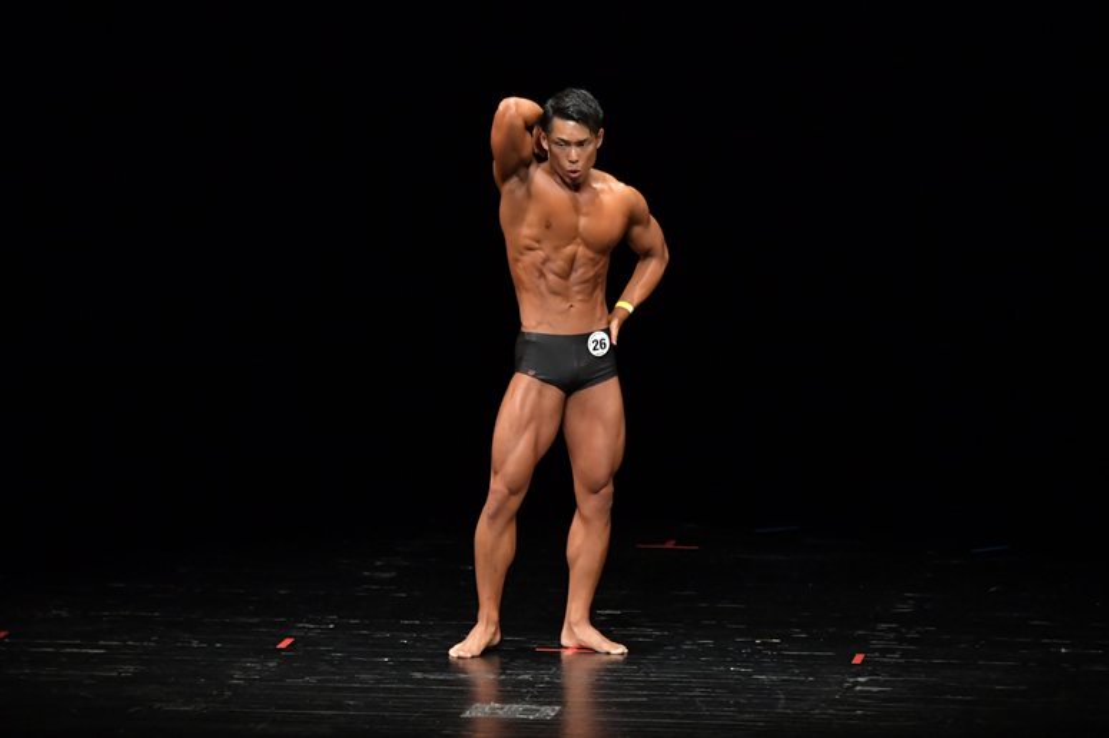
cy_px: 369
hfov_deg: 8.6
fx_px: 7390
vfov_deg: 5.7
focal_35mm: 240
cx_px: 554
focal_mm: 160
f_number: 5.6
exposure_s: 1/400
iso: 4000
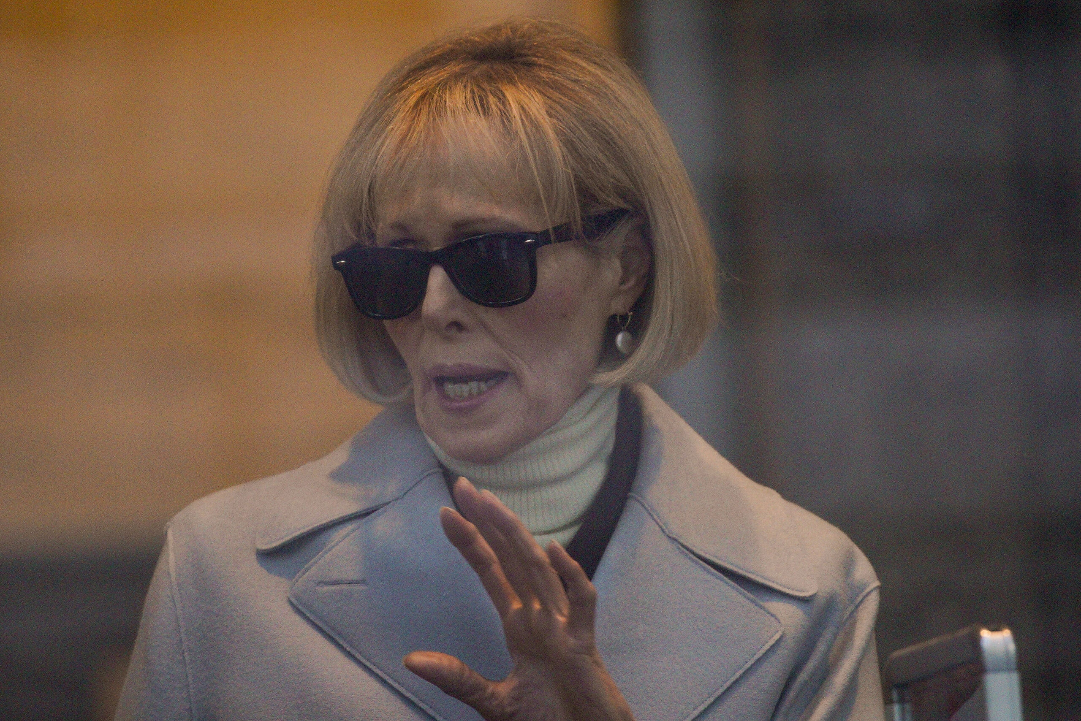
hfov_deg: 3.4
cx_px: 540
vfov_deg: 2.3
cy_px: 360
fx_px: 18020
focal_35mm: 600
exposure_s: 1/320
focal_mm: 400
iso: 3200
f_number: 5.6
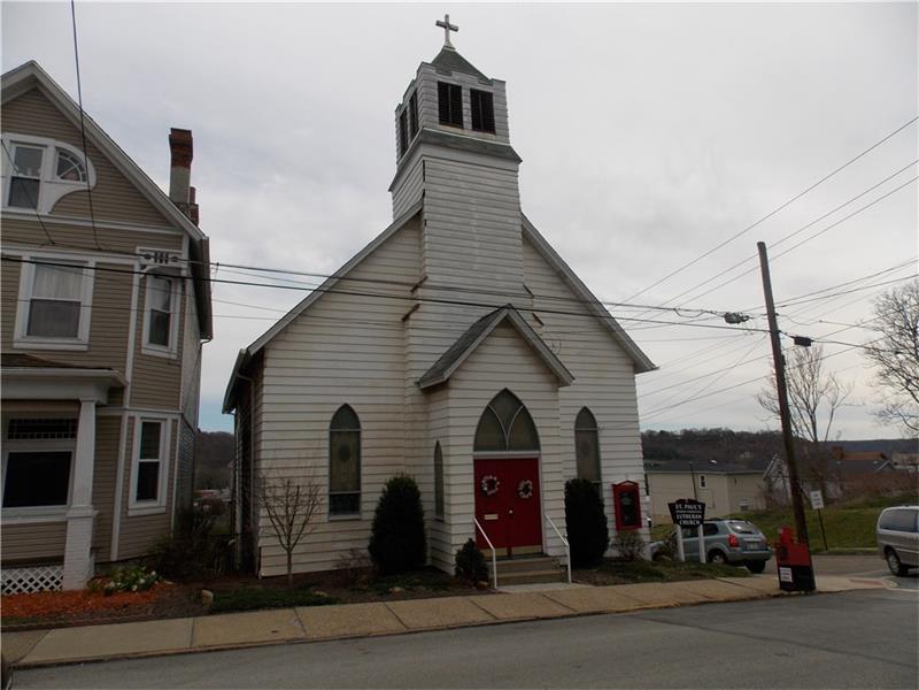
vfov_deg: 58.9
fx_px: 611
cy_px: 345
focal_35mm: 23
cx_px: 460
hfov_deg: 73.9
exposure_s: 1/1250
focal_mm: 4
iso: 80
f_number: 3.1
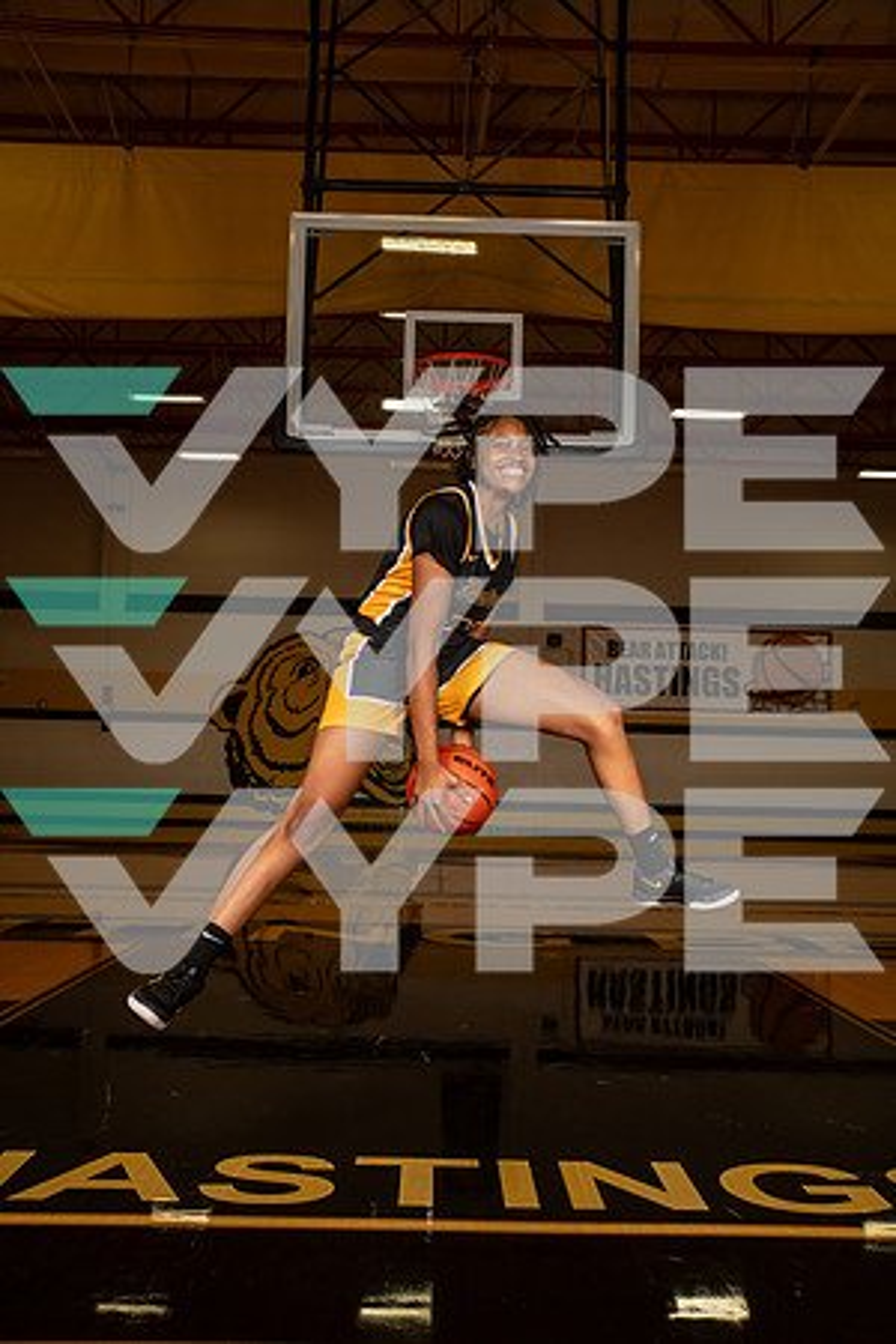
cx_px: 448
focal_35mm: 36
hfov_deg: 36.9
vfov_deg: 53.1
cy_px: 672
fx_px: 1344
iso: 640
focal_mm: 36
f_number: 7.1
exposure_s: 1/400
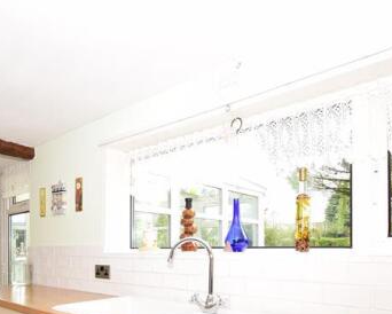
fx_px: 313
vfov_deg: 50.2
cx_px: 111
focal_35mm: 27
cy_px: 249
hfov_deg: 61.4
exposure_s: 1/60
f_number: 5.6
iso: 400
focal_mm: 10
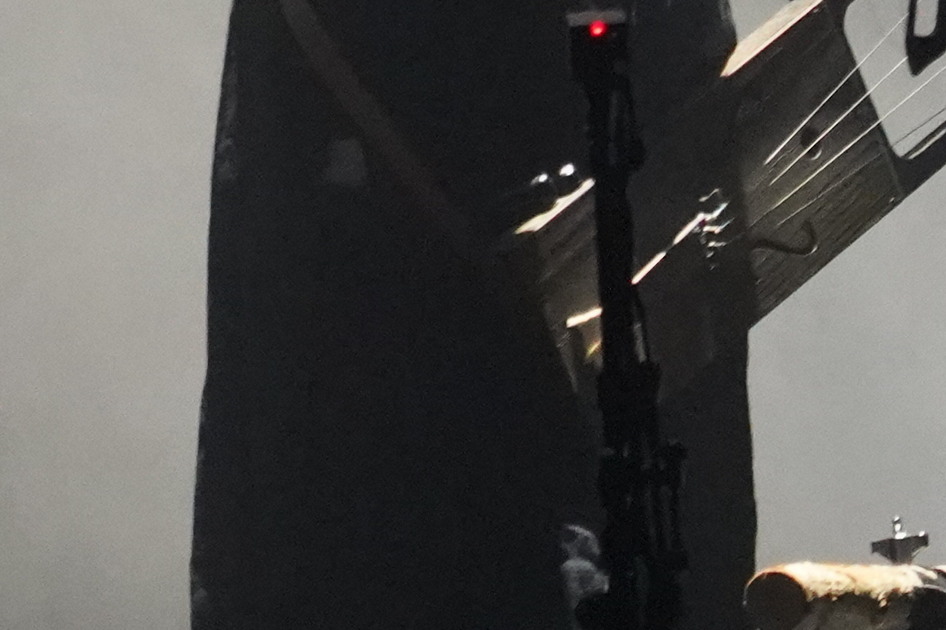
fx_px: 14266
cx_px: -426
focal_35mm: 543
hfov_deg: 3.8
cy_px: -474
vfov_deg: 2.5
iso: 12800
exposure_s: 1/125
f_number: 4
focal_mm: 105
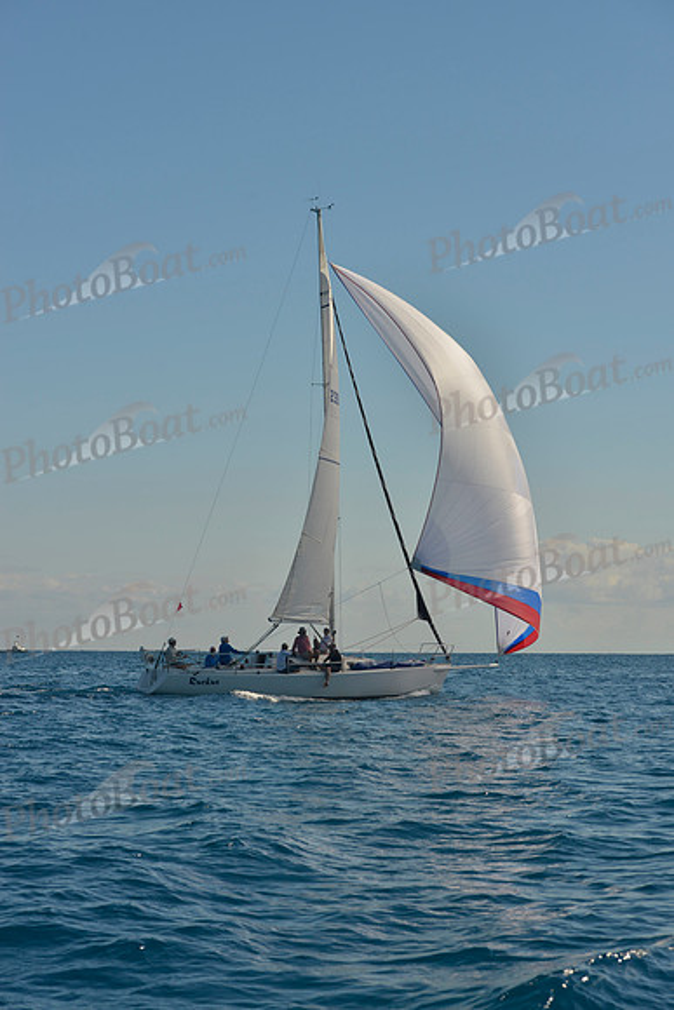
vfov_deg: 28.8
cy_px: 505
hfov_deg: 19.5
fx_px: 1965
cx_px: 337
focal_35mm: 70
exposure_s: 1/640
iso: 200
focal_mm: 70
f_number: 9
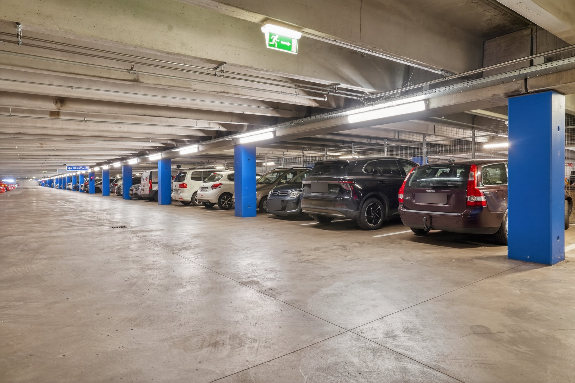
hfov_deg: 78.6
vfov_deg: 57.2
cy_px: 192
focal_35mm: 22
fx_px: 351
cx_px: 288
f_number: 8
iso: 400
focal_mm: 22
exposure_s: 1/2.5
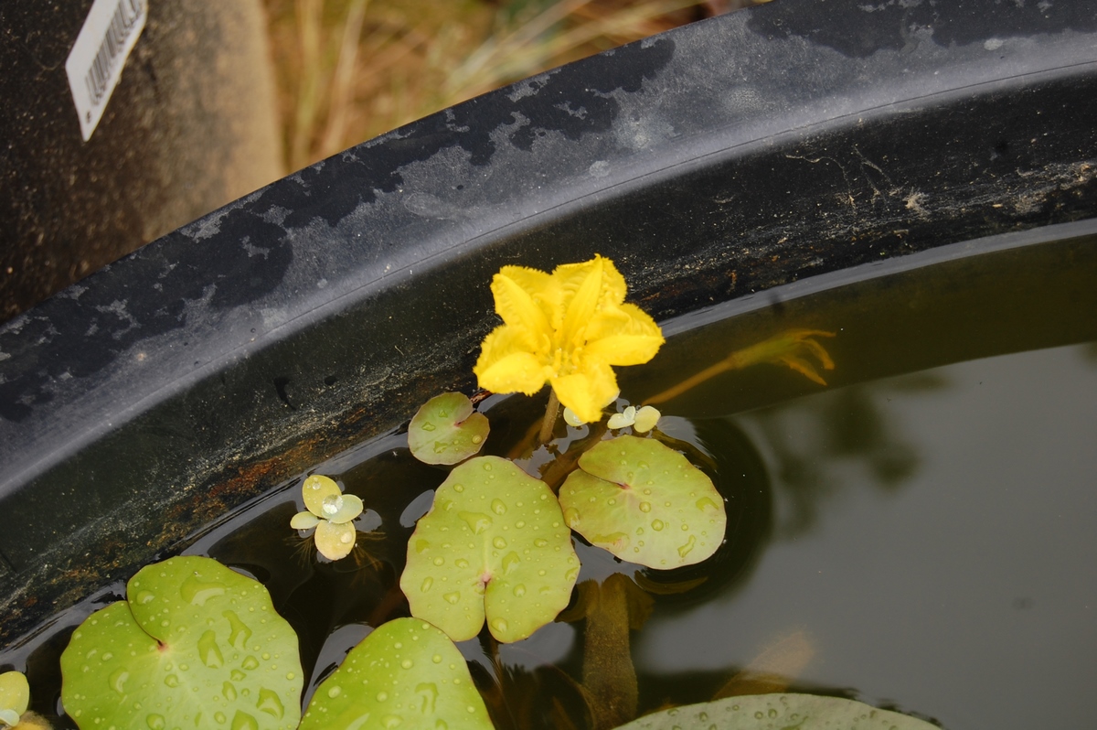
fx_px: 2512
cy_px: 365
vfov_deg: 16.5
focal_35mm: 82
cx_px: 548
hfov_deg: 24.6
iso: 200
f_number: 8
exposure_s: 1/100
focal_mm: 55
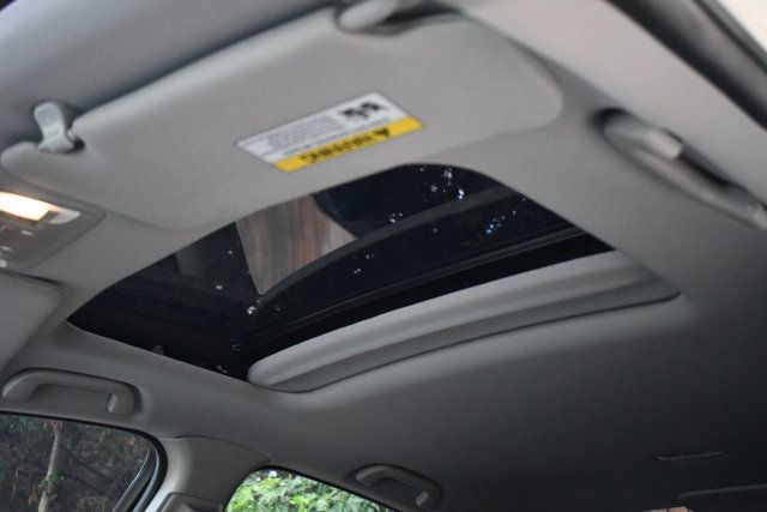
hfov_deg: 48.4
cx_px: 384
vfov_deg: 33.4
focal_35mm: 40
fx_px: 852
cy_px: 256
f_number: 4
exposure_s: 1/125
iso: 3200
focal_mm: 27
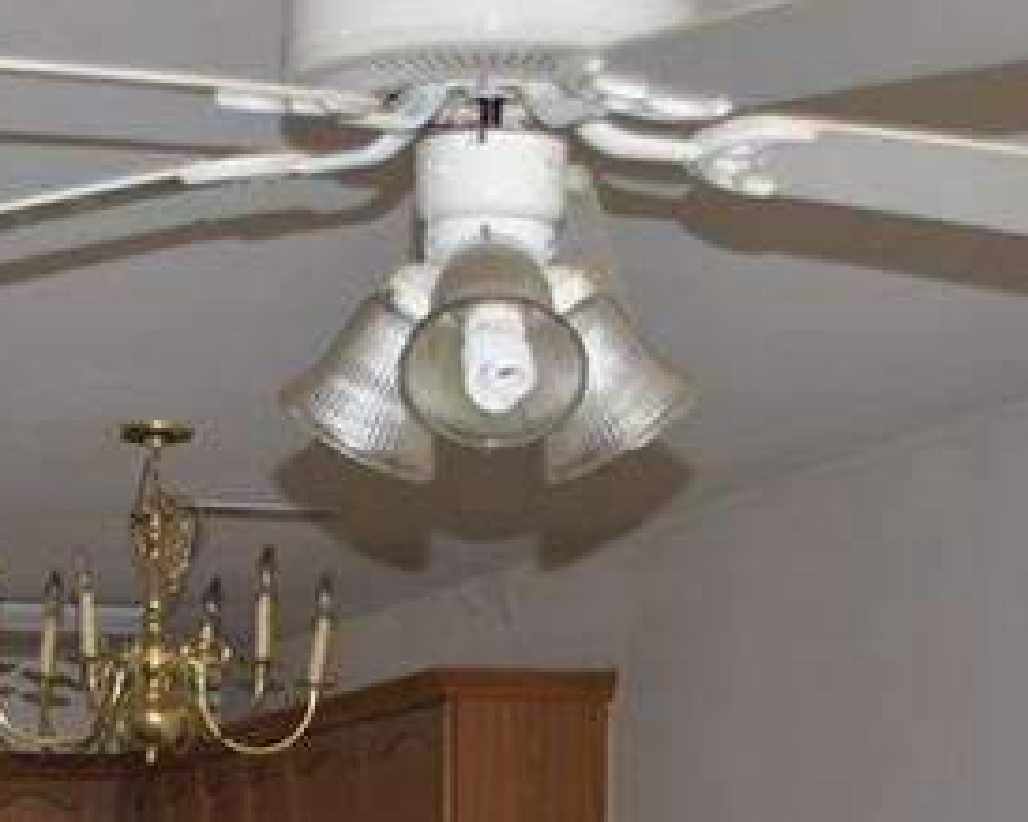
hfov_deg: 13.9
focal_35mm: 137
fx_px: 4167
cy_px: 1224
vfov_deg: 10.9
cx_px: 11
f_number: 4.2
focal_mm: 26
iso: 200
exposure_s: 1/60
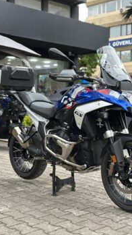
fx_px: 348
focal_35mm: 56
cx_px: 75
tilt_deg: -2.1
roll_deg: -0.5
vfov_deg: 37.2
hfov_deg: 21.5
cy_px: 118
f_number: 1.78
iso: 80
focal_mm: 6.86
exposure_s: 1/228
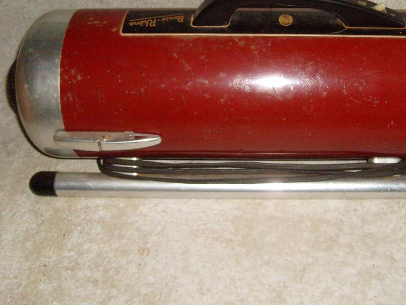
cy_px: 111
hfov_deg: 40.8
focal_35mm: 46
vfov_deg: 31.4
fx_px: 540
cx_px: 264
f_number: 2.8
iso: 400
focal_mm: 5.8
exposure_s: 1/45
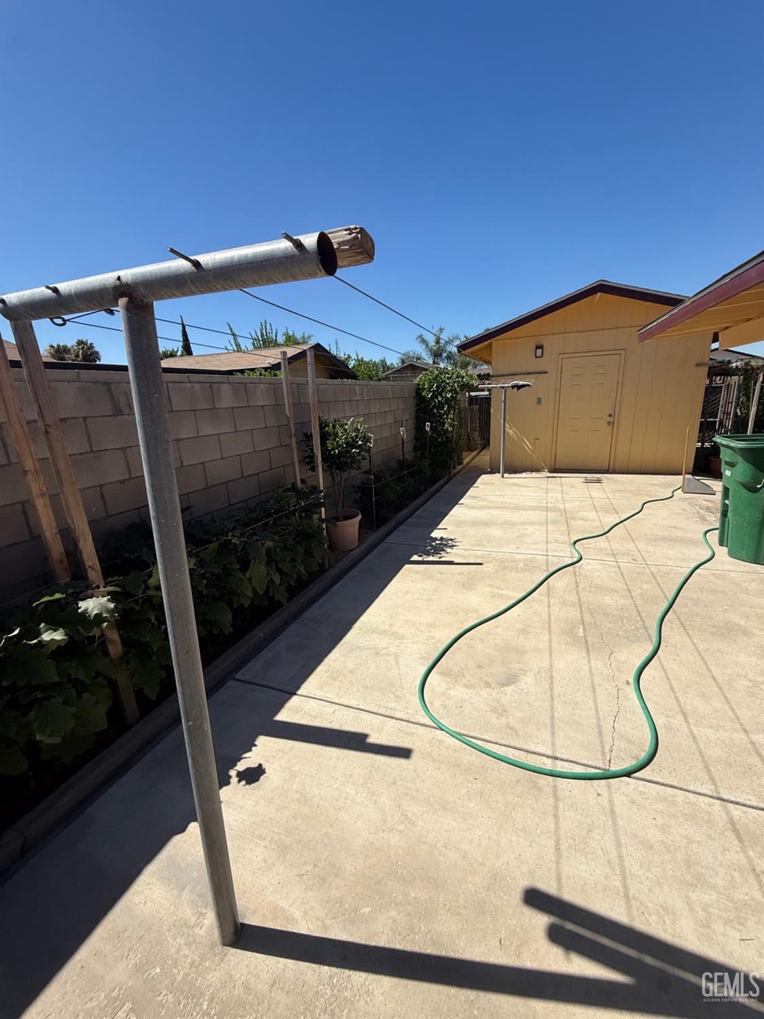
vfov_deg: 102.1
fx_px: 412
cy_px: 510
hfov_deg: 85.7
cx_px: 382
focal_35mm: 14
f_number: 2.2
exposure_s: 1/2410
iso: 50
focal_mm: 2.22
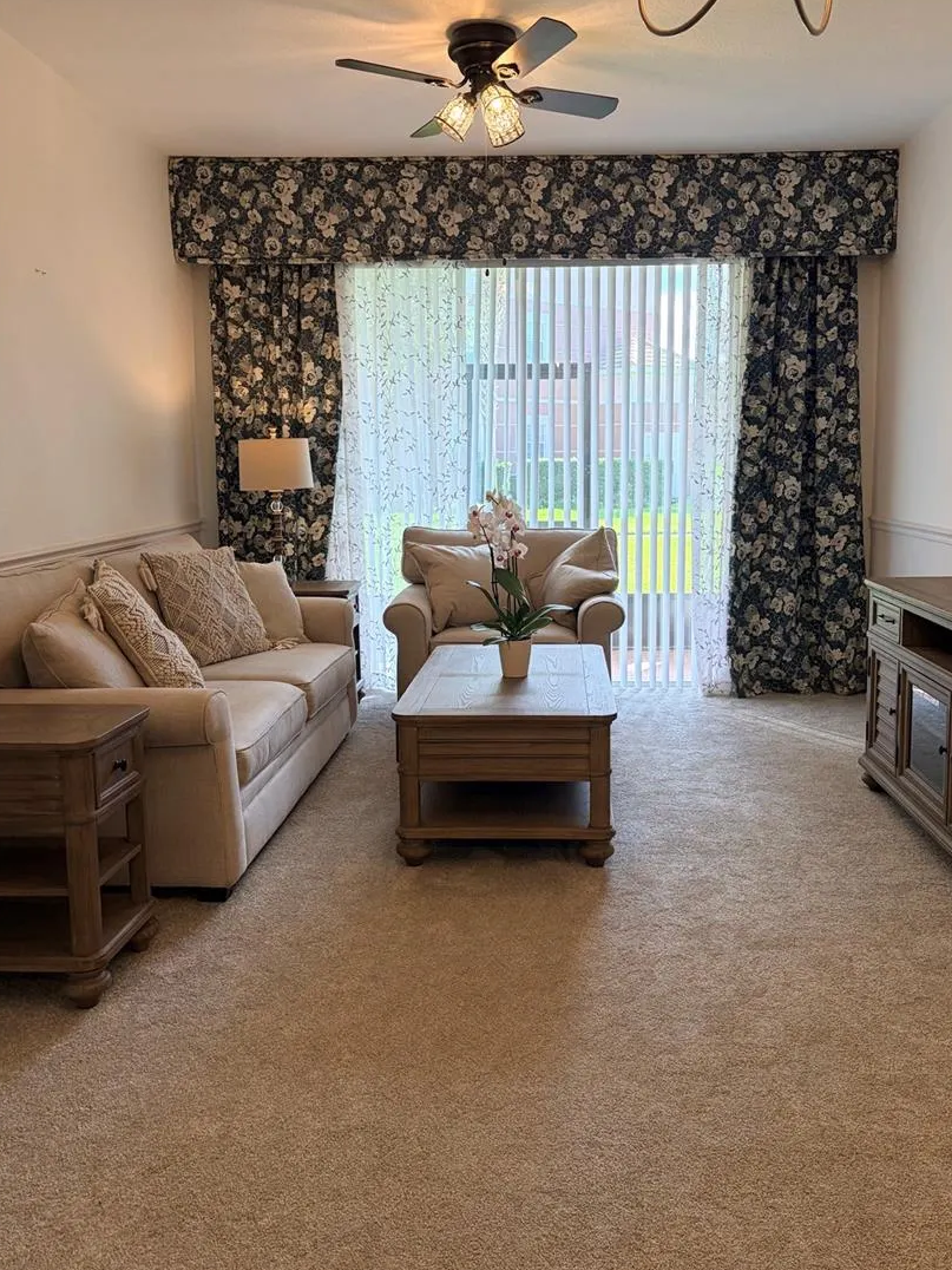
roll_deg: +0.9
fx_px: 1063
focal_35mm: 29
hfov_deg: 48.2
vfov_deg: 61.6
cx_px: 520
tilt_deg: -8.1
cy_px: 598
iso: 80
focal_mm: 5.96
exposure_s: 1/137
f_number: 1.6
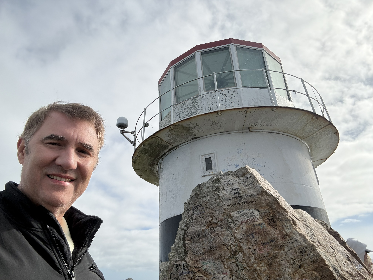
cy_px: 140
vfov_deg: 58.9
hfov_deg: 73.9
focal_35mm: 23
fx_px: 248
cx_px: 186
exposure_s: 1/2445
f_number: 1.9
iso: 40
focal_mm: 2.69
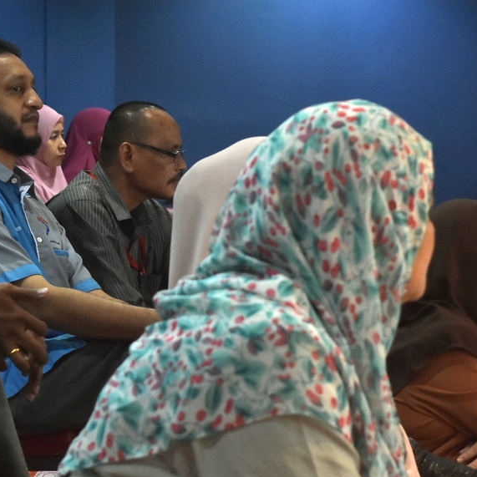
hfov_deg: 13.8
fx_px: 1961
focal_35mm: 126
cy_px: 279
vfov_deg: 13.9
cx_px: 418
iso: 1600
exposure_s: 1/60
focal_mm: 55
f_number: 5.6
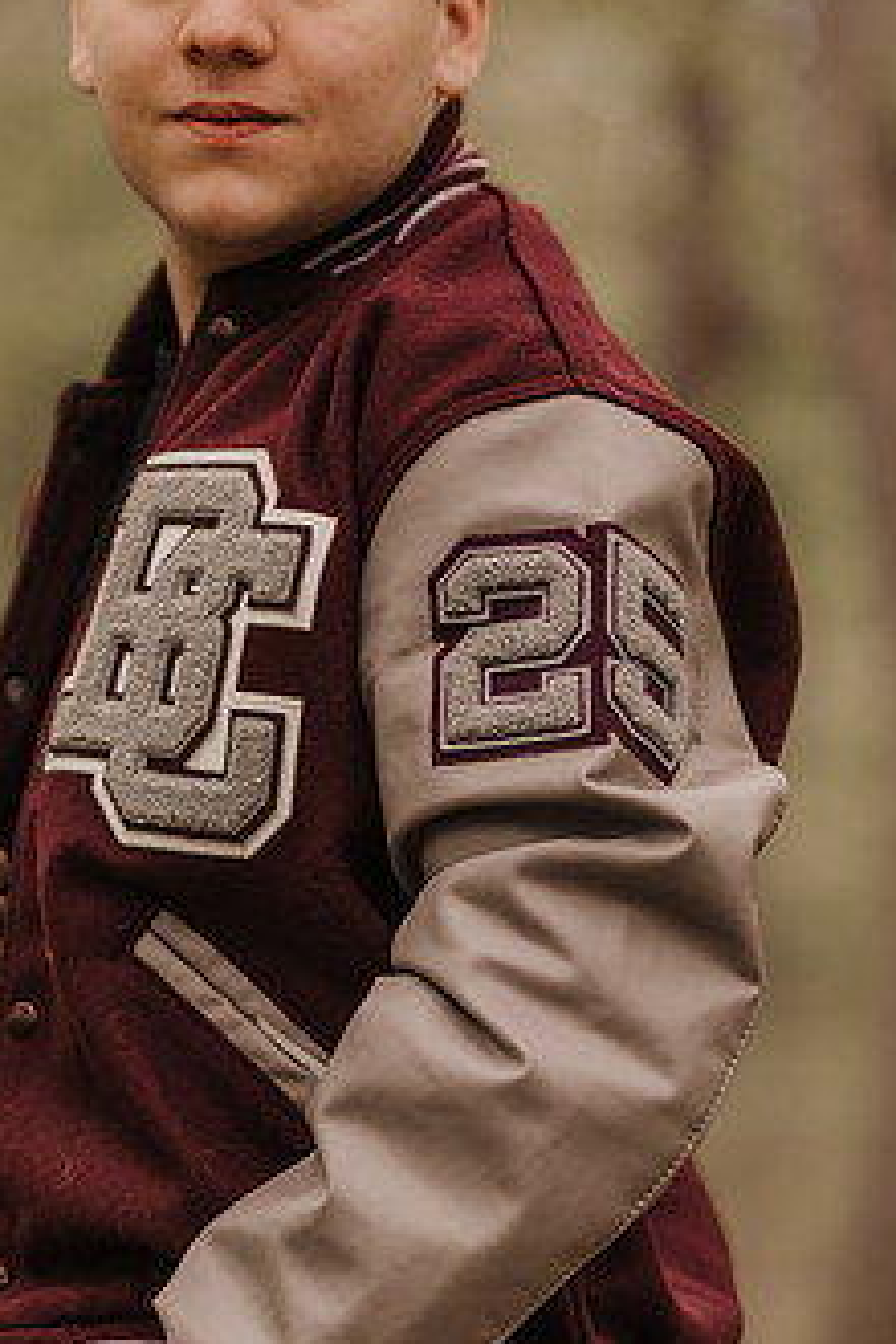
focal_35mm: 173
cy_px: 701
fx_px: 6458
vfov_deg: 11.9
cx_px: 342
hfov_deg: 7.9
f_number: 1.6
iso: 125
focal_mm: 85
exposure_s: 1/800
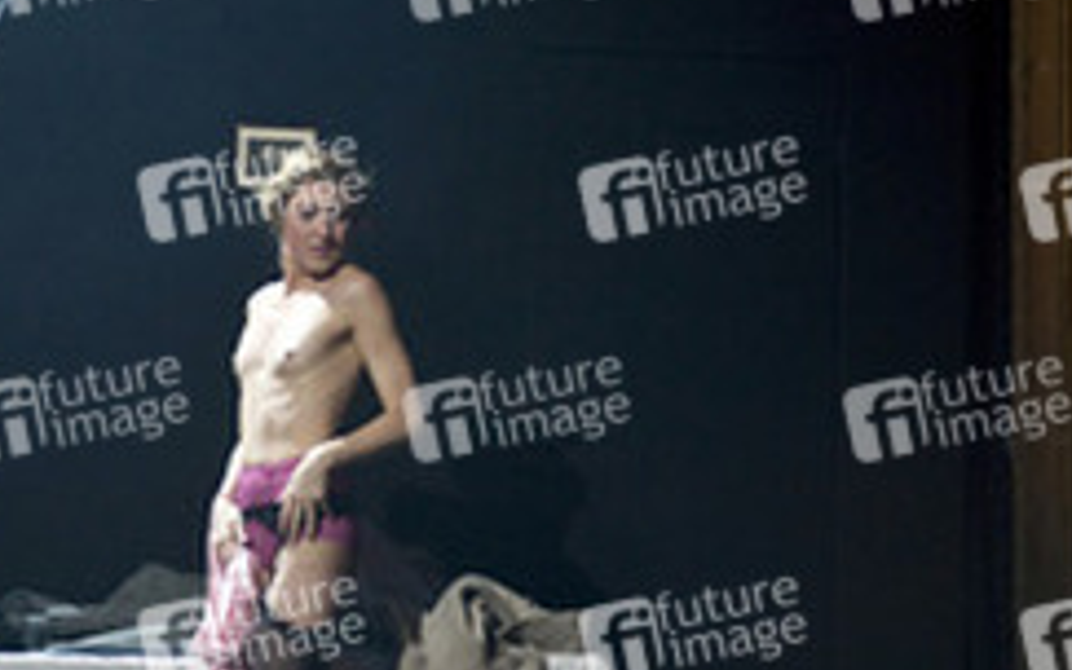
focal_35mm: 211
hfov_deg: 9.9
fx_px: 6166
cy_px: 520
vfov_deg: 6.2
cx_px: 573
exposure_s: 1/125
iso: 1600
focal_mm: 112
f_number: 4
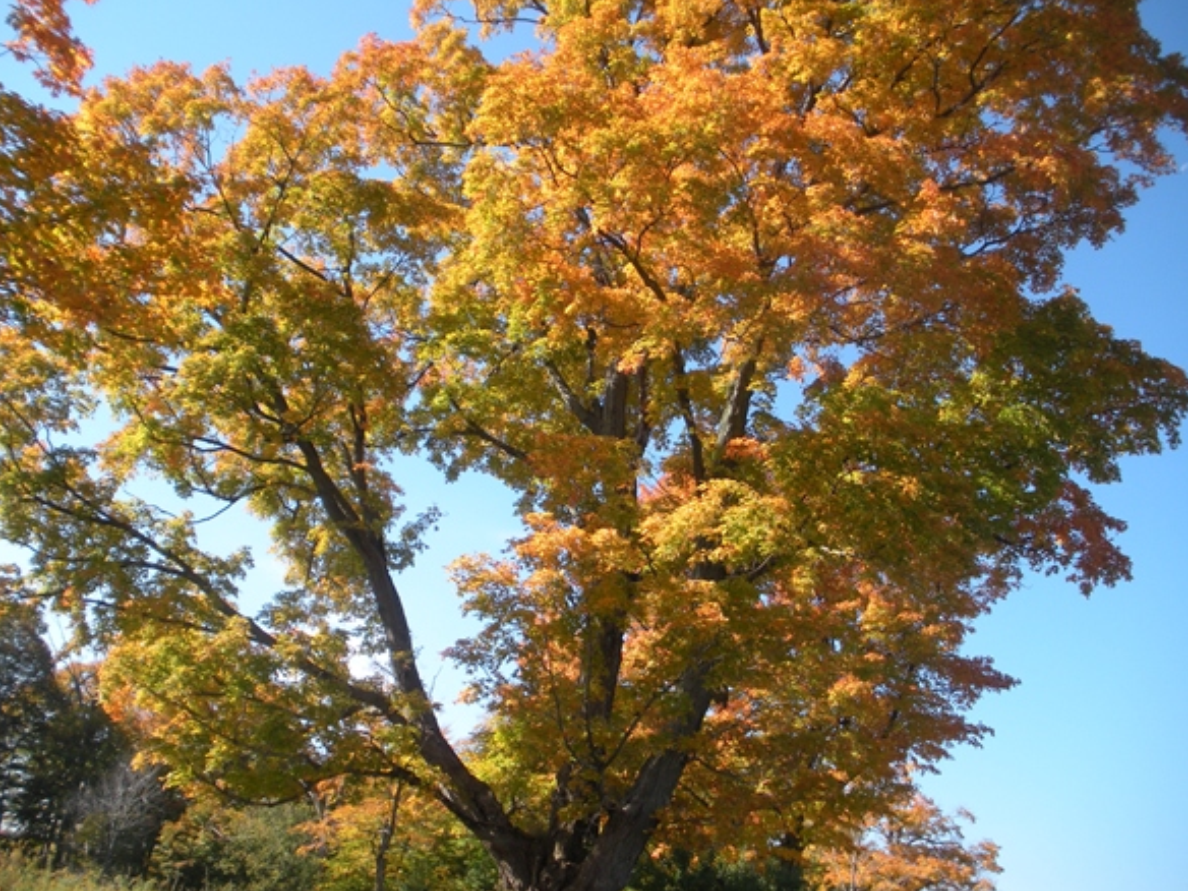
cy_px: 446
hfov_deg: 50.1
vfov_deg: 38.7
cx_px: 584
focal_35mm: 37
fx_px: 1270
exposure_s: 1/288
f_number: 3.5
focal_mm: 6.3
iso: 64
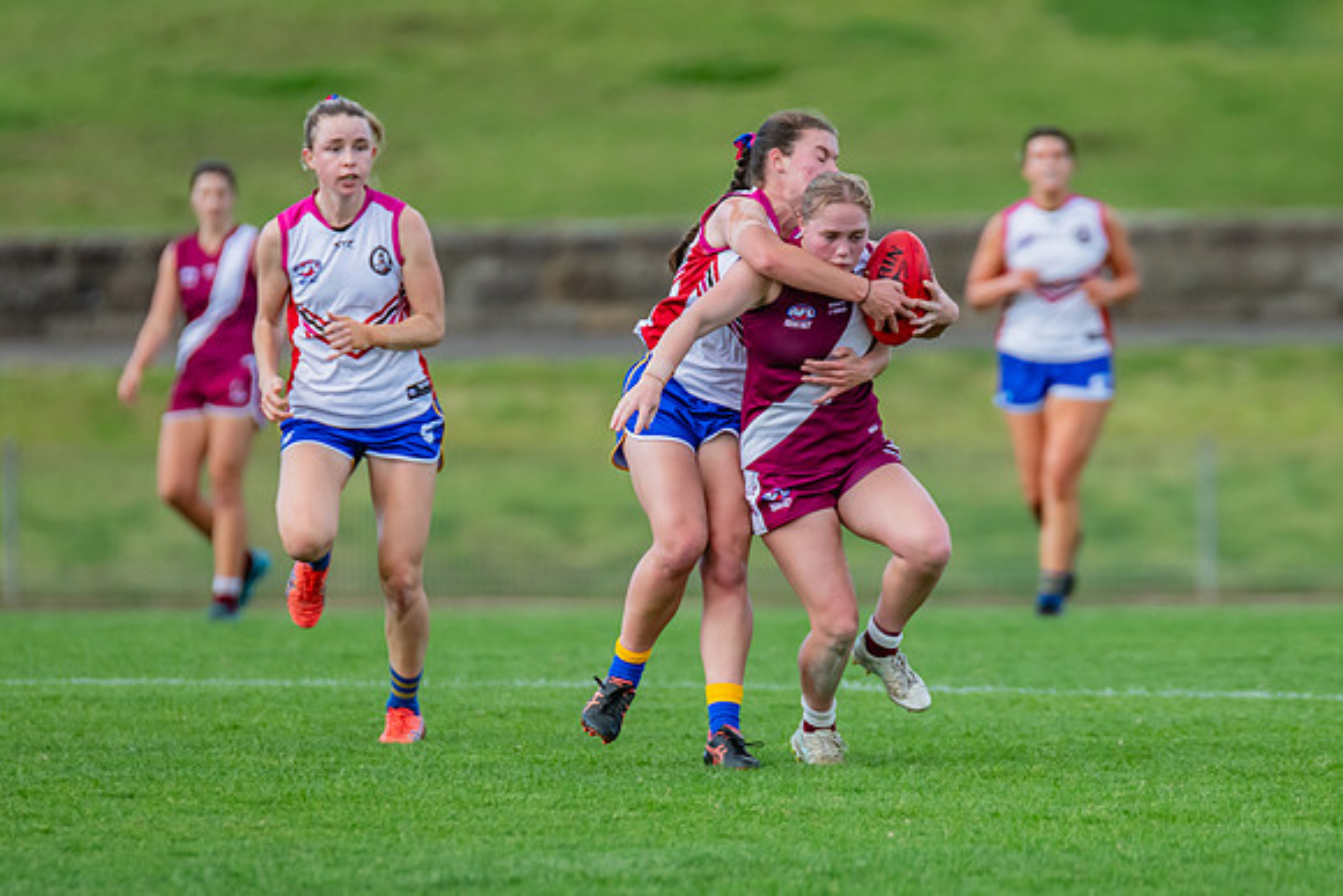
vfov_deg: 2.0
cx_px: 755
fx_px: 25539
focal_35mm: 684
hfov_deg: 3.0
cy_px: 478
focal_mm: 420
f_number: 4.5
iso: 800
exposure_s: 1/1600
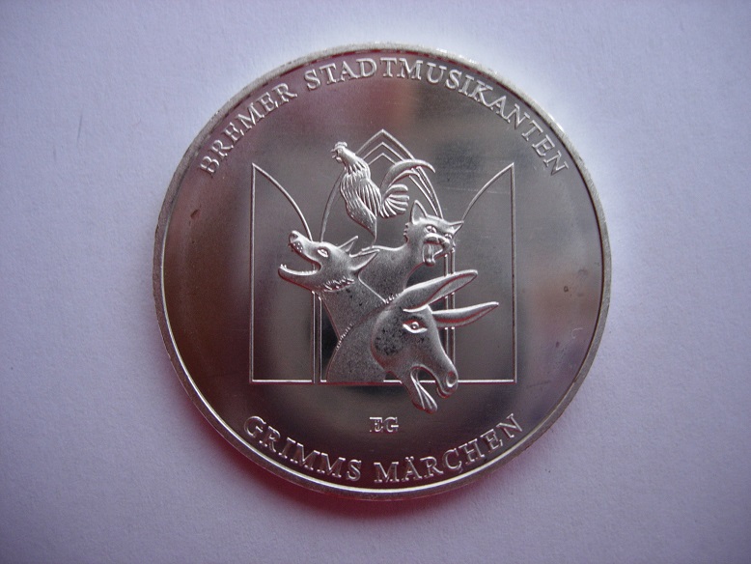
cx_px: 376
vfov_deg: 37.7
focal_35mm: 38
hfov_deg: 49.0
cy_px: 282
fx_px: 825
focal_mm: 7.8
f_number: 2.8
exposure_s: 1/32
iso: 91
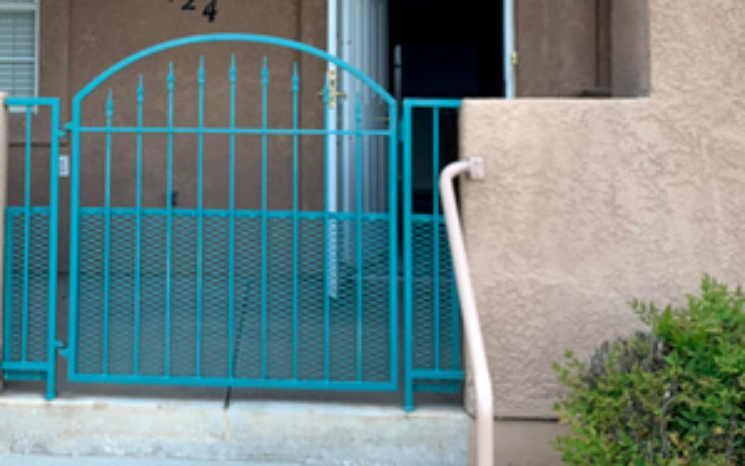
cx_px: 189
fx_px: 1198
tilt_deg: +3.4
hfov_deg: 33.9
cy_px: 32
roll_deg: -0.3
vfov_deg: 21.4
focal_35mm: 59
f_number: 1.8
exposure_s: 1/275
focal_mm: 4.25
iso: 25
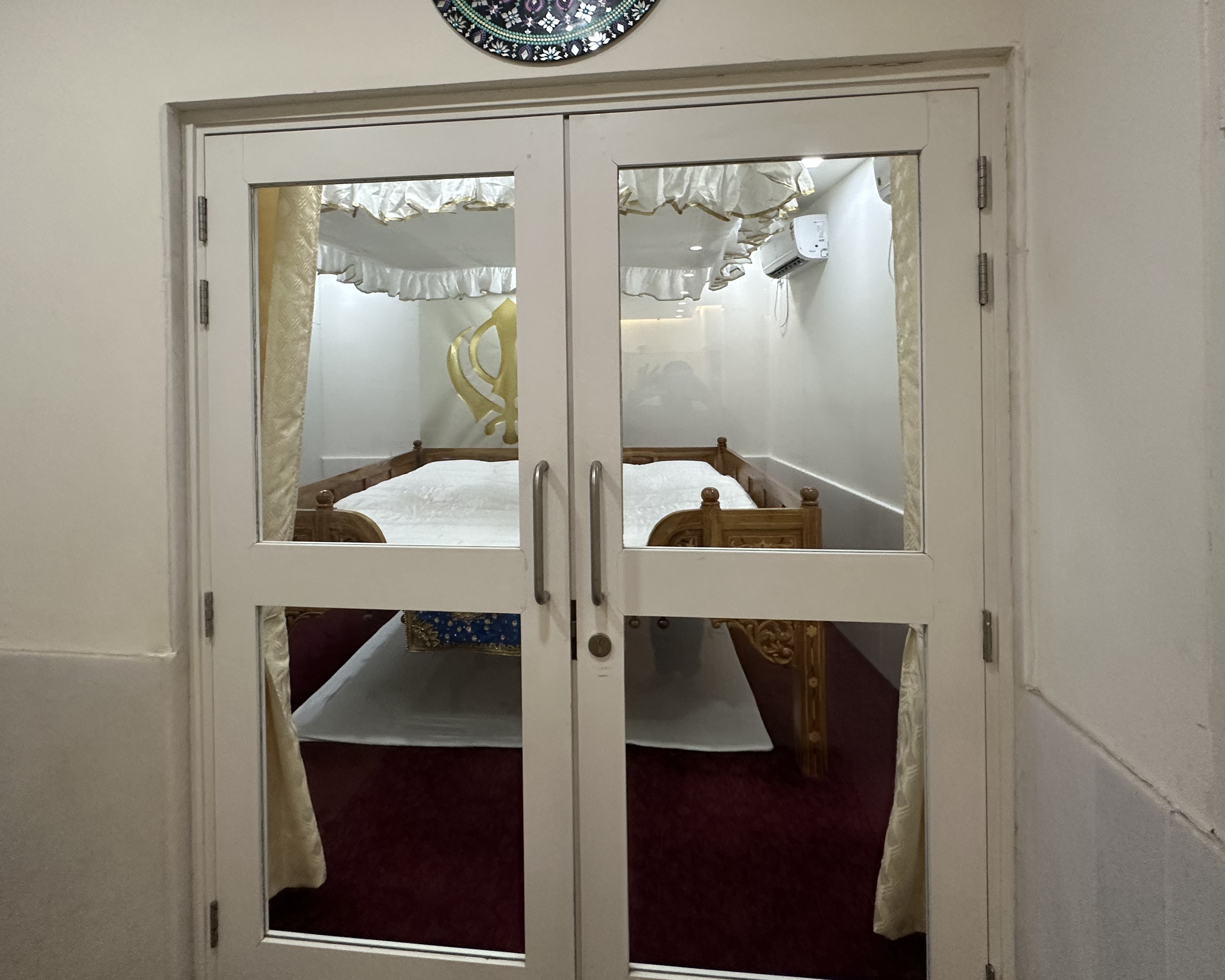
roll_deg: -0.6
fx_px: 653
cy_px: 385
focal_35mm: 18
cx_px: 587
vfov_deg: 72.9
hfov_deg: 86.3
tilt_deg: +0.4
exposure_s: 1/100
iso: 250
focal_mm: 2.22
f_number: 2.2
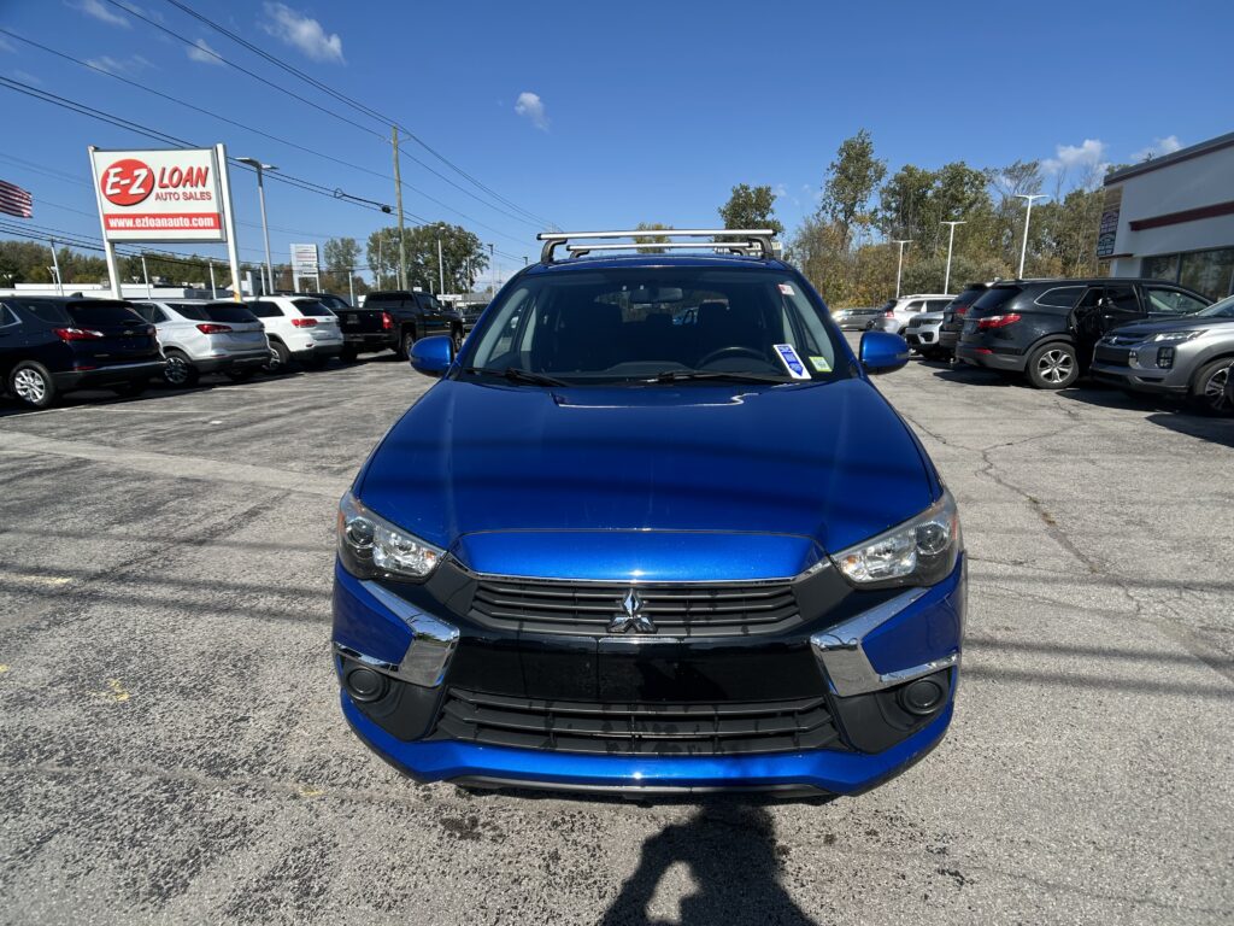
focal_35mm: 26
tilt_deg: -13.4
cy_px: 463
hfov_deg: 67.3
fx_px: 927
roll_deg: -0.3
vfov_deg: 53.1
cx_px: 617
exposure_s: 1/3460
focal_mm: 5.7
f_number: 1.5
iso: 50
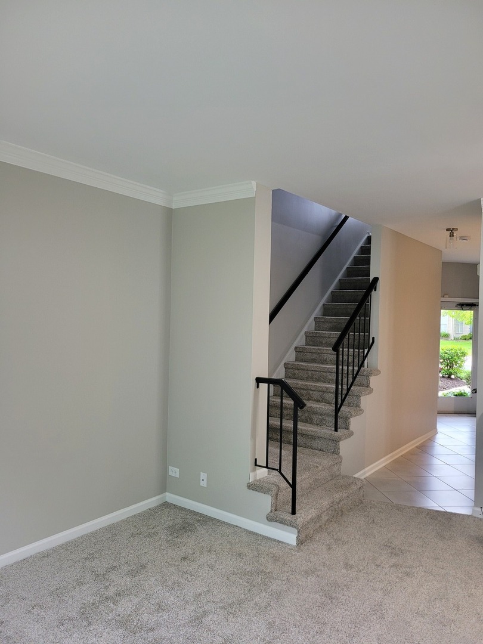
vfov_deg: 67.3
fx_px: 484
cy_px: 322
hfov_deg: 53.1
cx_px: 242
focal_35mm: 26
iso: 160
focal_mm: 5.4
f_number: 1.8
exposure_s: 1/60
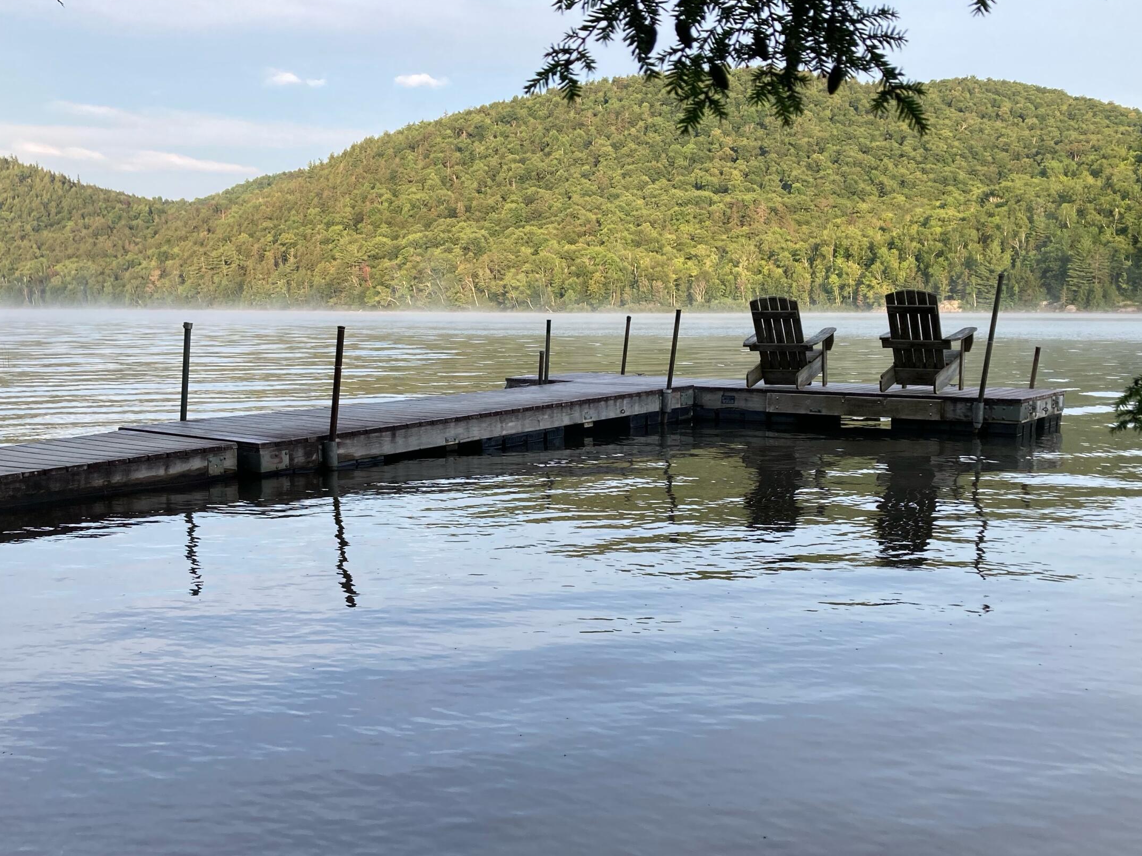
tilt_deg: -8.9
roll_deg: +0.0
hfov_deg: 47.9
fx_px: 1286
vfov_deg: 36.7
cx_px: 596
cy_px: 504
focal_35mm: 39
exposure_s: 1/340
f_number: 1.8
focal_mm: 3.99
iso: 20
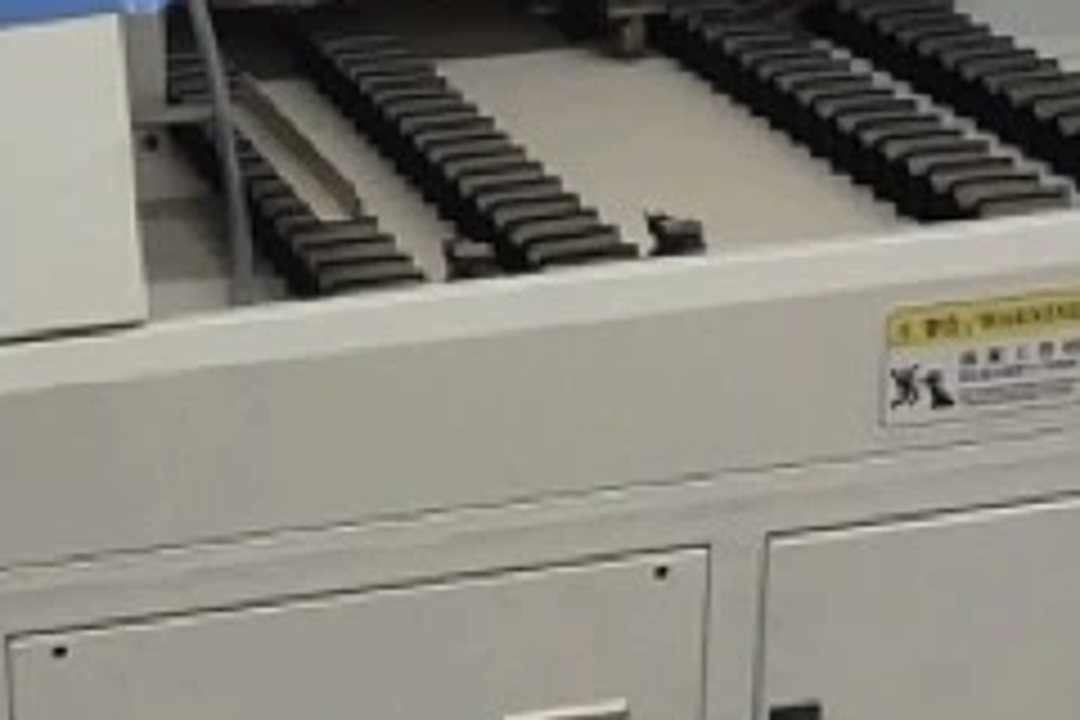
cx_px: -198
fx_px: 2160
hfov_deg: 25.4
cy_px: -130
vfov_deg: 18.0
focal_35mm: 72
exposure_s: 1/60
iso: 160
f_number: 2.2
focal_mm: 1.74
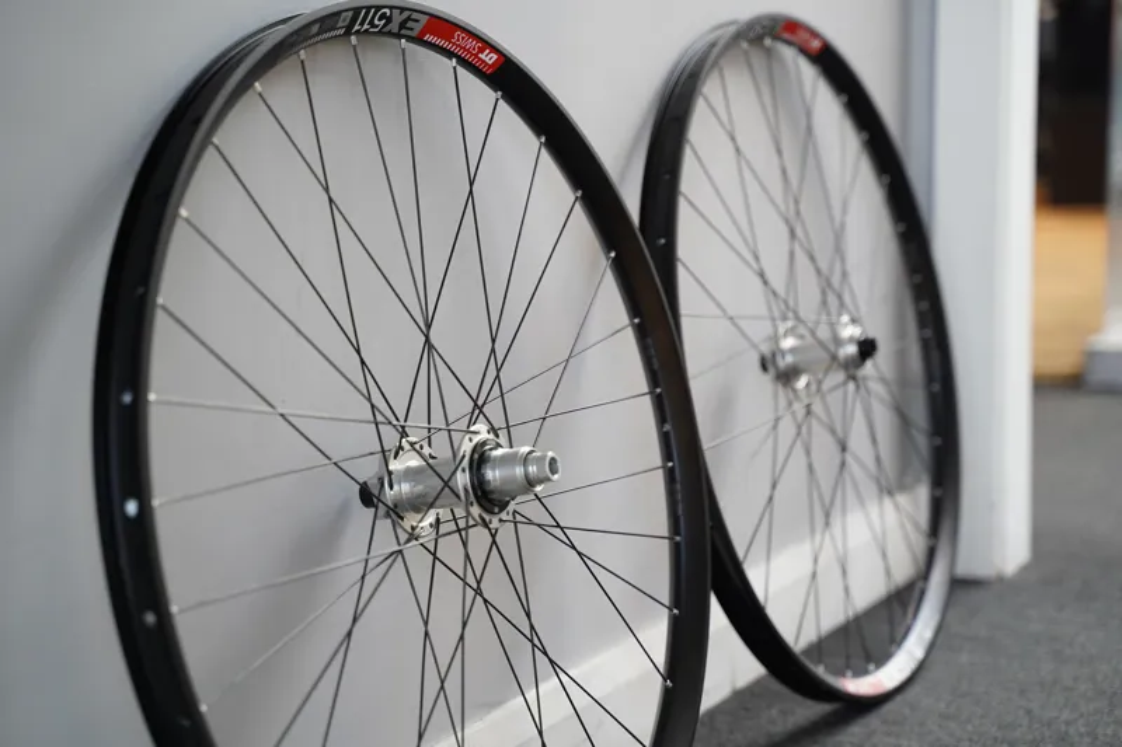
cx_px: 561
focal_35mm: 68
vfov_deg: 20.0
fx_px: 2119
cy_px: 374
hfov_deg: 29.7
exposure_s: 1/160
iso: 640
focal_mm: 68
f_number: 3.5
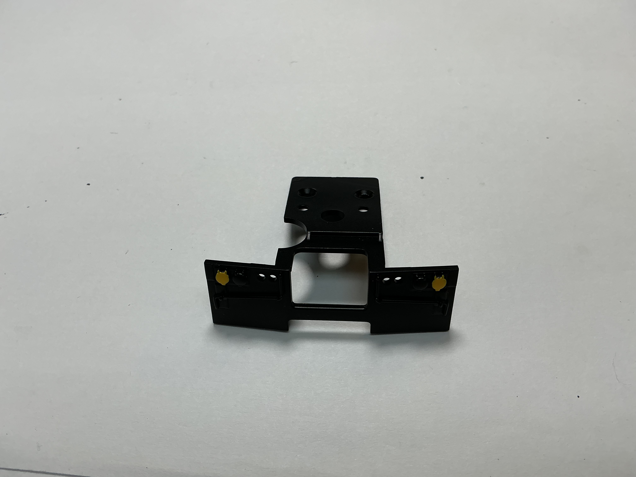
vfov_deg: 48.2
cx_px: 318
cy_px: 238
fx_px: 533
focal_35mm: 29
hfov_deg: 61.7
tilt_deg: -57.1
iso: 25
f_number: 1.8
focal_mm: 3
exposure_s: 1/262
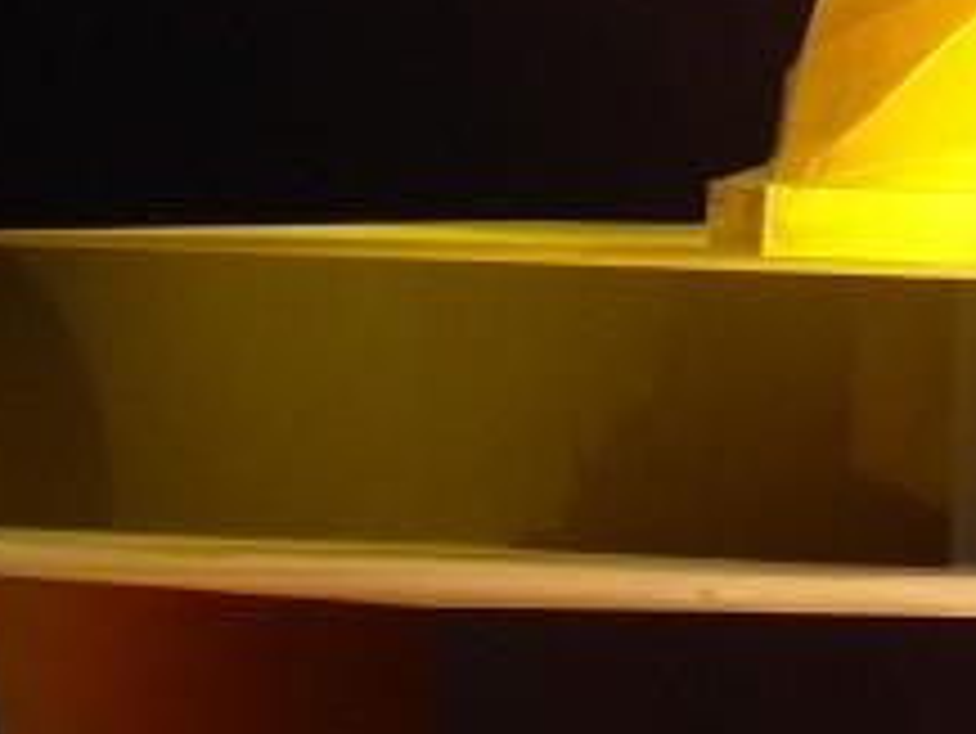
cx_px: 1246
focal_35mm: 934
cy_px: -198
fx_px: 26349
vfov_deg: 1.6
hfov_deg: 2.1
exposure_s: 1/25
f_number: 2.8
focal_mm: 60.8
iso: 800
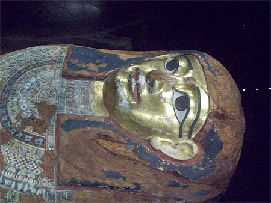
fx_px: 282
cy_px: 102
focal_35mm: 36
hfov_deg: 51.3
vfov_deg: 39.7
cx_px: 136
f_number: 2.7
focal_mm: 6
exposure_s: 1/21.3
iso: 800
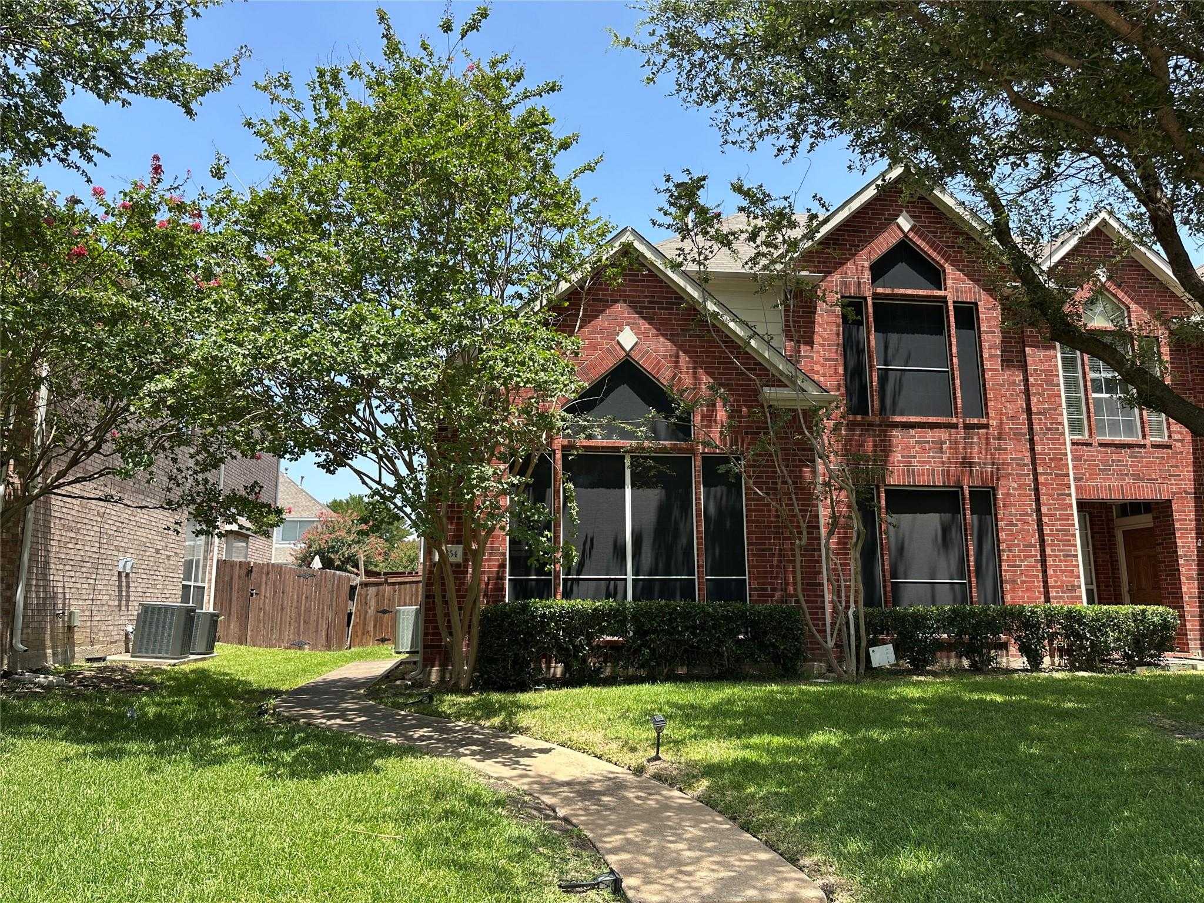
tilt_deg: +10.4
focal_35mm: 24
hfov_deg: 71.6
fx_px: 835
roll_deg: +0.2
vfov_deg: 56.8
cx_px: 602
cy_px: 452
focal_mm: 6.86
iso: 80
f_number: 1.78
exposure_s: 1/1495
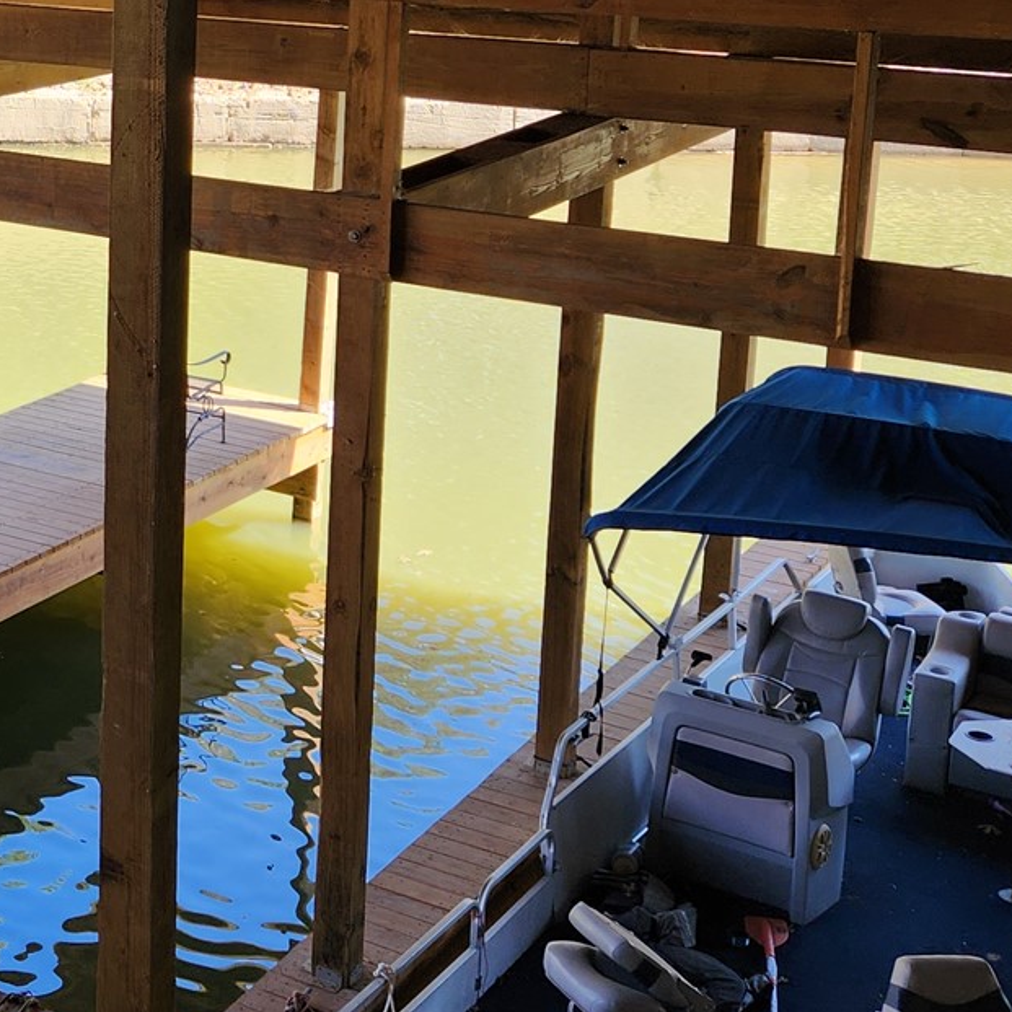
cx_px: -345
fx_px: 2216
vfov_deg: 25.1
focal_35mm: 67
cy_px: 153
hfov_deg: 22.6
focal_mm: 5.4
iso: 20
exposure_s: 1/194
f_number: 1.8
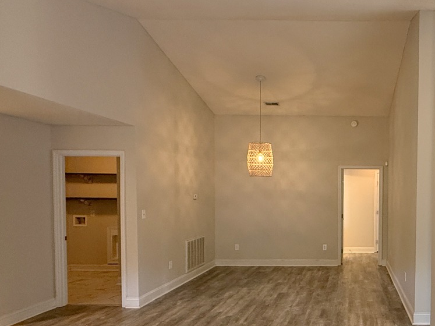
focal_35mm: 30
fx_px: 377
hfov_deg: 55.0
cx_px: 359
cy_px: 203
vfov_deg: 46.4
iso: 400
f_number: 2.2
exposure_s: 1/60
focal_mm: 2.22
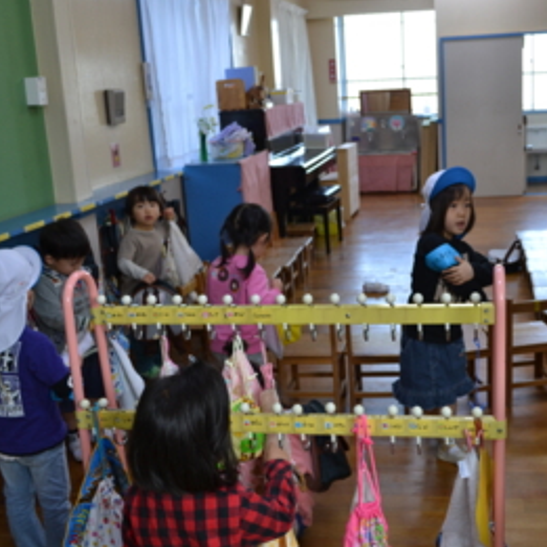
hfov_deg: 38.9
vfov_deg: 39.2
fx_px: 769
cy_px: 269
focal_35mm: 43
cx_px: 342
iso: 400
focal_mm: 22
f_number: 4.5
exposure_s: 1/80
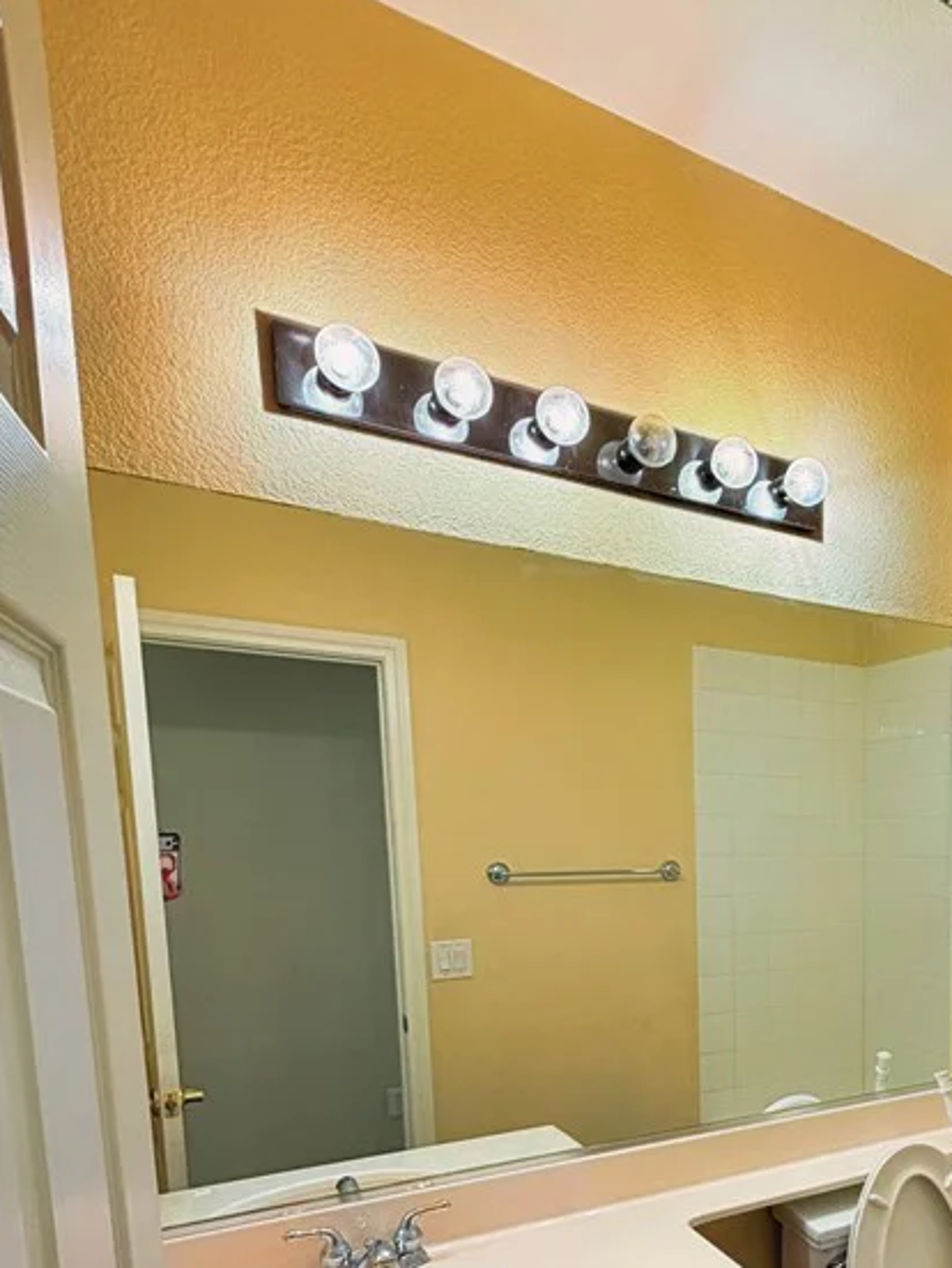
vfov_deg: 62.8
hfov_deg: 47.2
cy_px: 973
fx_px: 952
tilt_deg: -7.3
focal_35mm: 26
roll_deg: -0.8
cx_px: 876
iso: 200
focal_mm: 2.22
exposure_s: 1/120
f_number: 2.2
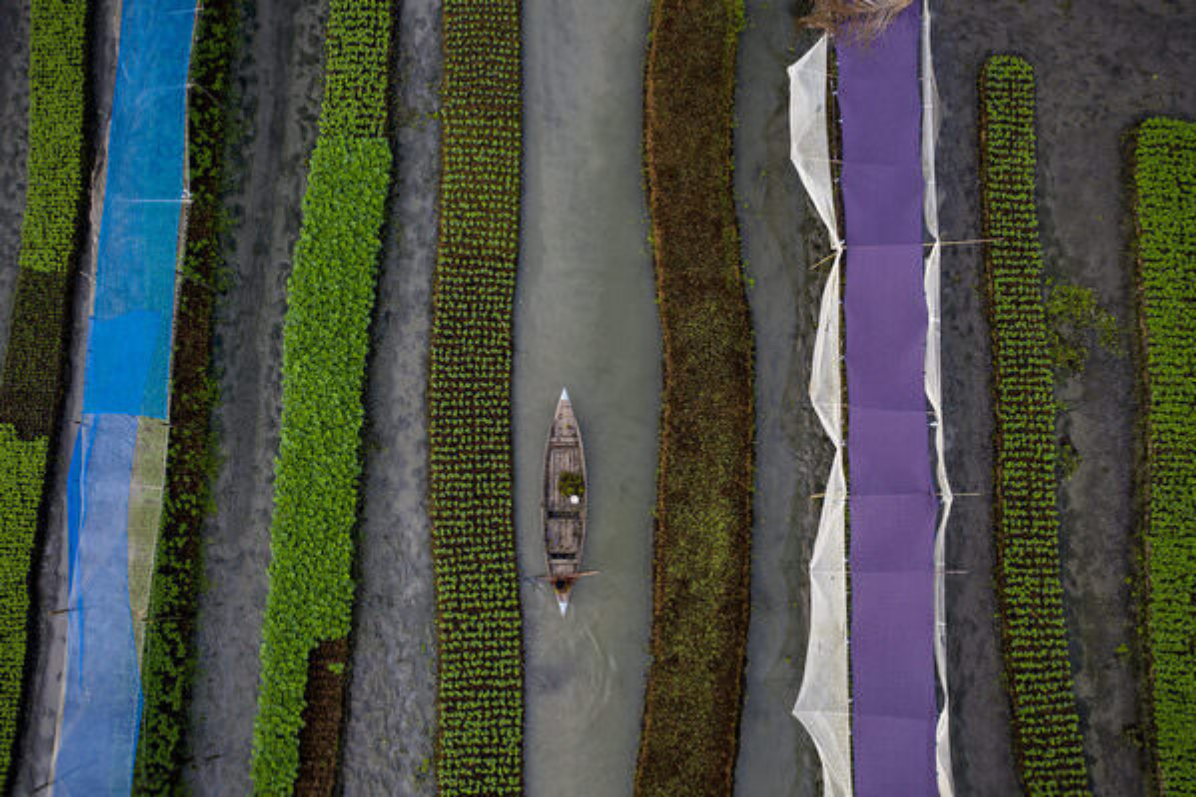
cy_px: 398
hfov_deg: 65.5
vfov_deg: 46.4
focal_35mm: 28
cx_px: 598
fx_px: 930
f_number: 5.6
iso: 100
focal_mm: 10.26
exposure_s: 1/1600
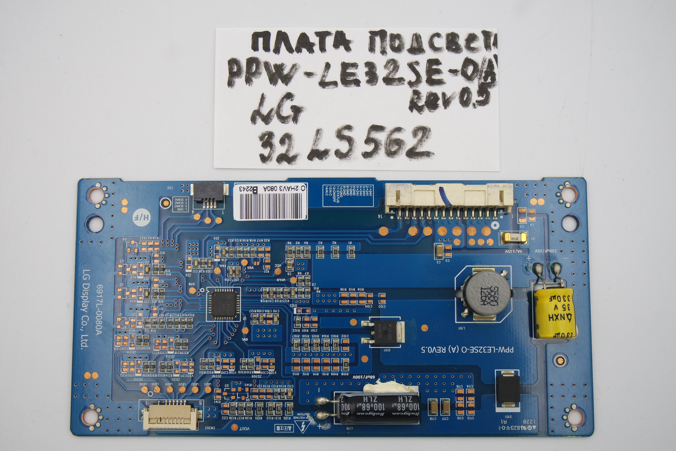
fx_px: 901
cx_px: 338
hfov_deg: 41.1
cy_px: 226
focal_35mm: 48
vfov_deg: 28.1
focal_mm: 18
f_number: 5
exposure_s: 1/125
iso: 160
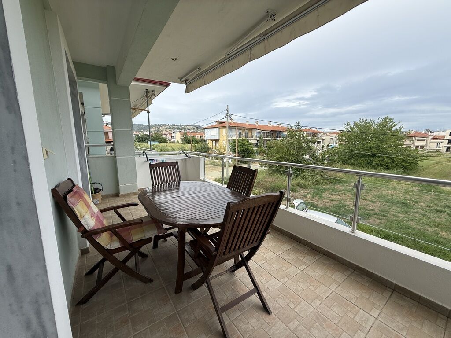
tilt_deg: -8.7
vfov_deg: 85.7
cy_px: 169
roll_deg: +0.7
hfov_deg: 102.1
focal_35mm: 14
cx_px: 226
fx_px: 182
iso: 50
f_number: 2.2
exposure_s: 1/686
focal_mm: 2.22
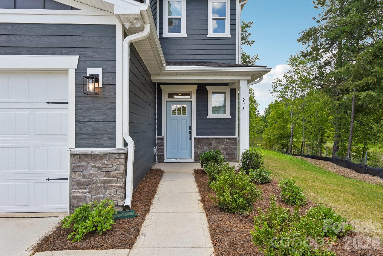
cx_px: 192
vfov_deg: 57.2
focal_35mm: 22
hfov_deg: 78.6
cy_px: 128
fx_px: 234
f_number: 11
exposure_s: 1/125
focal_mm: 22
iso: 200
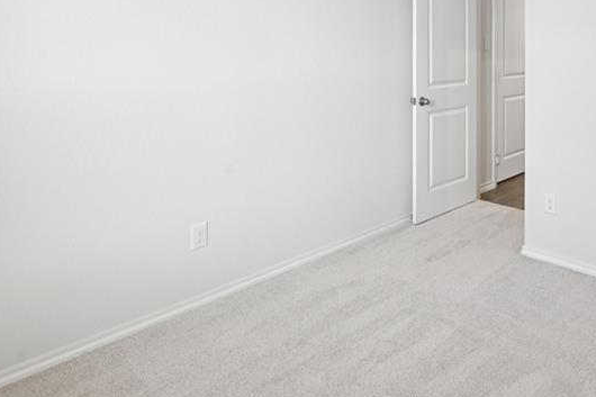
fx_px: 496
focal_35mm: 30
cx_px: 436
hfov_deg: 59.2
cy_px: 37
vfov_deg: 40.2
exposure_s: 1/50
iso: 400
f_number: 8
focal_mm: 15.5
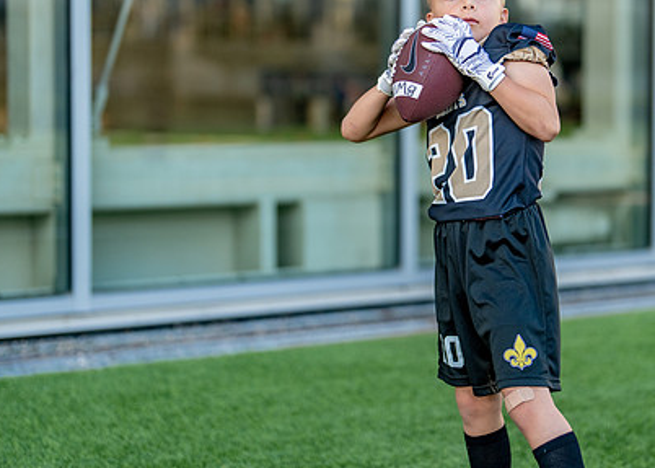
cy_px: 167
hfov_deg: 23.0
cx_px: 461
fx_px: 1600
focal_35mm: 86
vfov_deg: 16.6
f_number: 1.2
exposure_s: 1/1000
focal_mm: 50
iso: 200
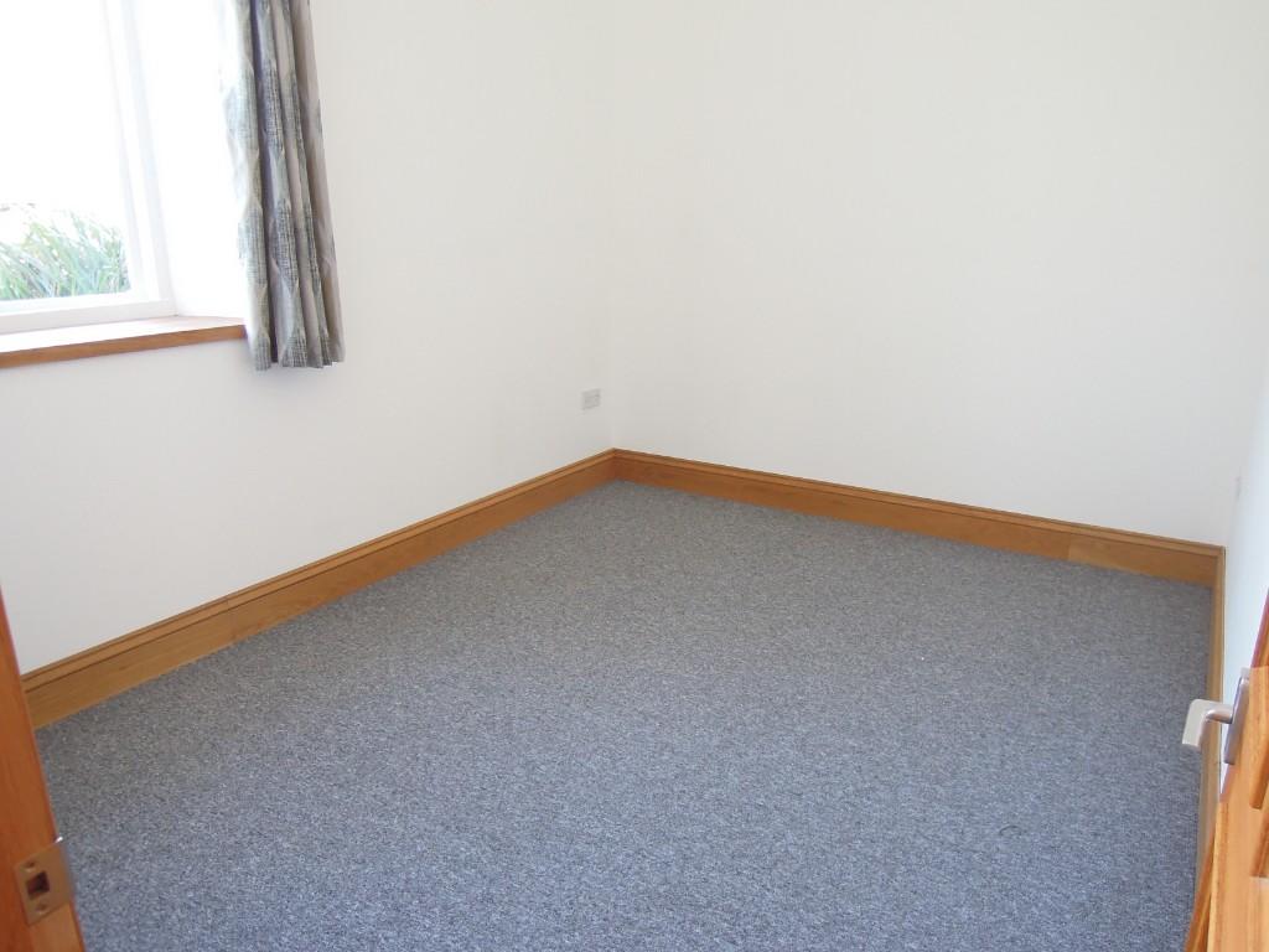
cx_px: 634
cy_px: 476
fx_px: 880
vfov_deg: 56.8
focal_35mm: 24
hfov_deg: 71.6
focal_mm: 4.3
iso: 280
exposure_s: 1/30
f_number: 2.8
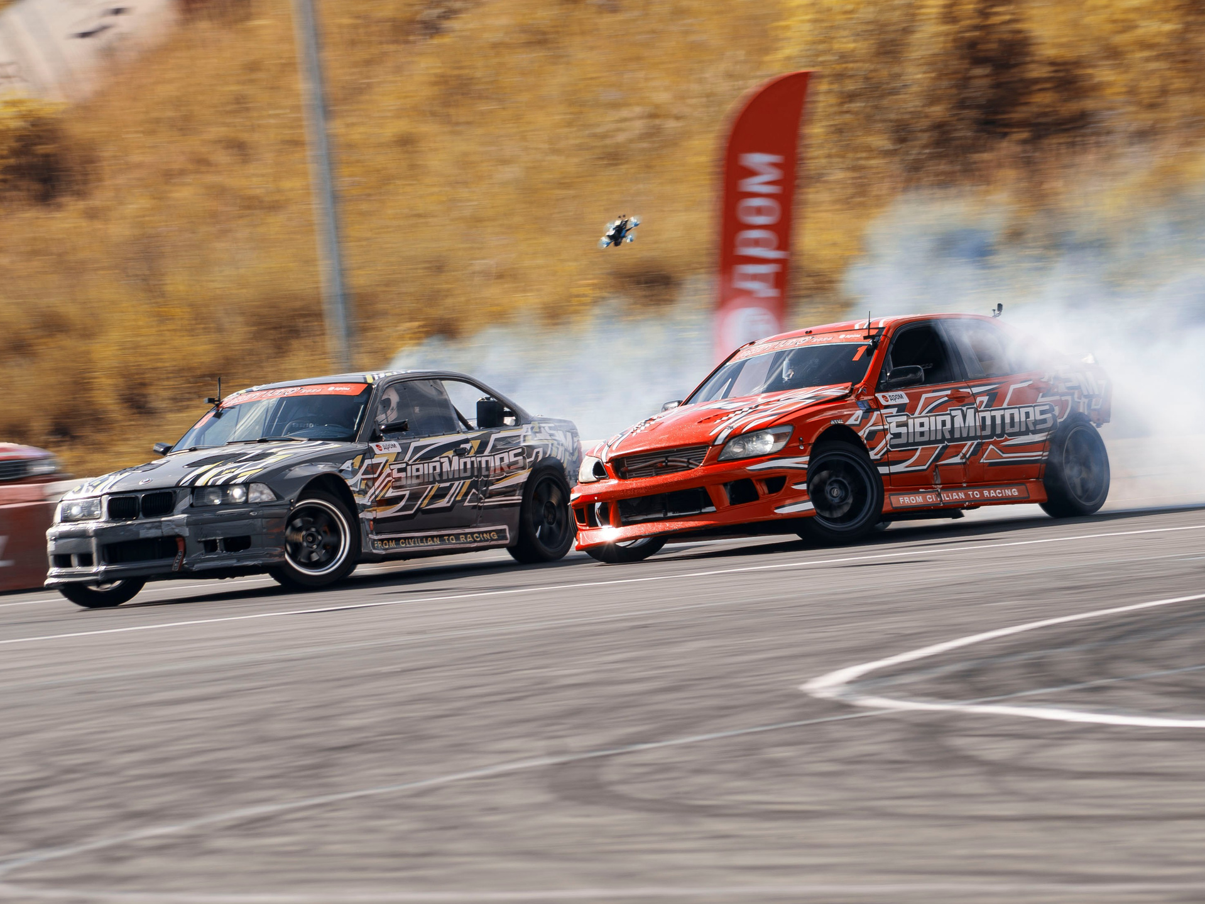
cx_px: 706
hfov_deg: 5.1
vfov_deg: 3.9
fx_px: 13400
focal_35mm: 385
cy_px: 452
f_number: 10
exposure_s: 1/125
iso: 100
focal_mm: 200
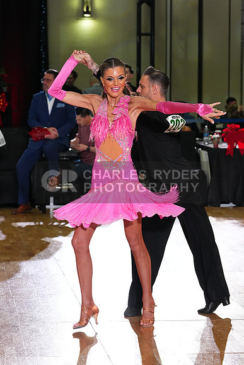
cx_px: 122
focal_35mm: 133
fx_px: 1351
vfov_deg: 15.4
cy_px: 182
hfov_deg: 10.3
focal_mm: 133
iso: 6400
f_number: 6.3
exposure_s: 1/320
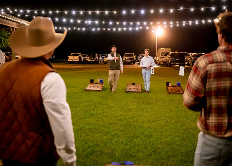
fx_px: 294
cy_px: 83
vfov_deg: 31.4
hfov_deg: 43.0
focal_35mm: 45
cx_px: 118
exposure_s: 1/160
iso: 8000
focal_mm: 40
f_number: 2.8
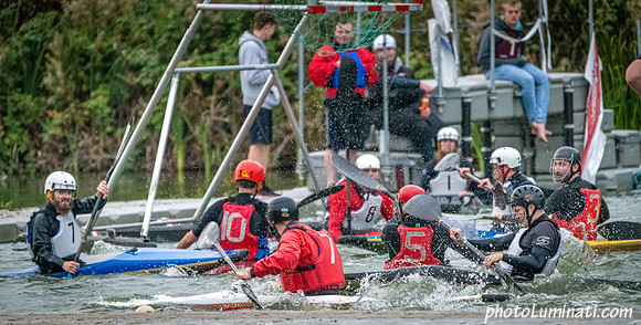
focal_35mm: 429
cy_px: 214
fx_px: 7120
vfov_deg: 2.6
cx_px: 320
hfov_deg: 5.2
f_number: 5.6
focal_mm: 400
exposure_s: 1/2500
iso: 5000
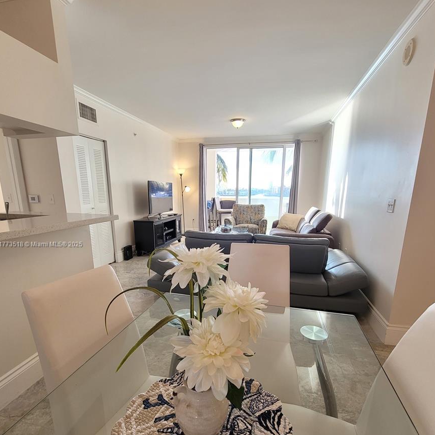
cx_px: 217
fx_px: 227
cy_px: 245
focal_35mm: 16
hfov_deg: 87.4
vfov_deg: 87.0
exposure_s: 1/59
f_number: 2.2
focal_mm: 2.2
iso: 125
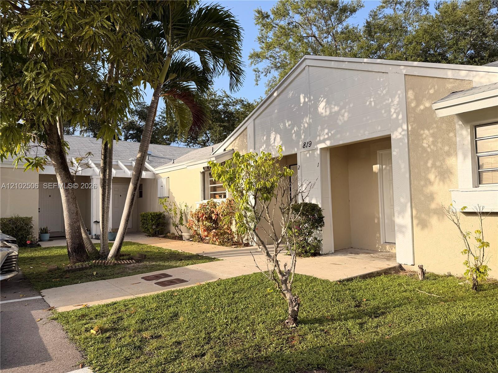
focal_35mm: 24
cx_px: 249
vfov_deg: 56.8
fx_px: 345
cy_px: 186
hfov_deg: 71.6
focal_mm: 6.76
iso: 80
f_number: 1.78
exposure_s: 1/2299
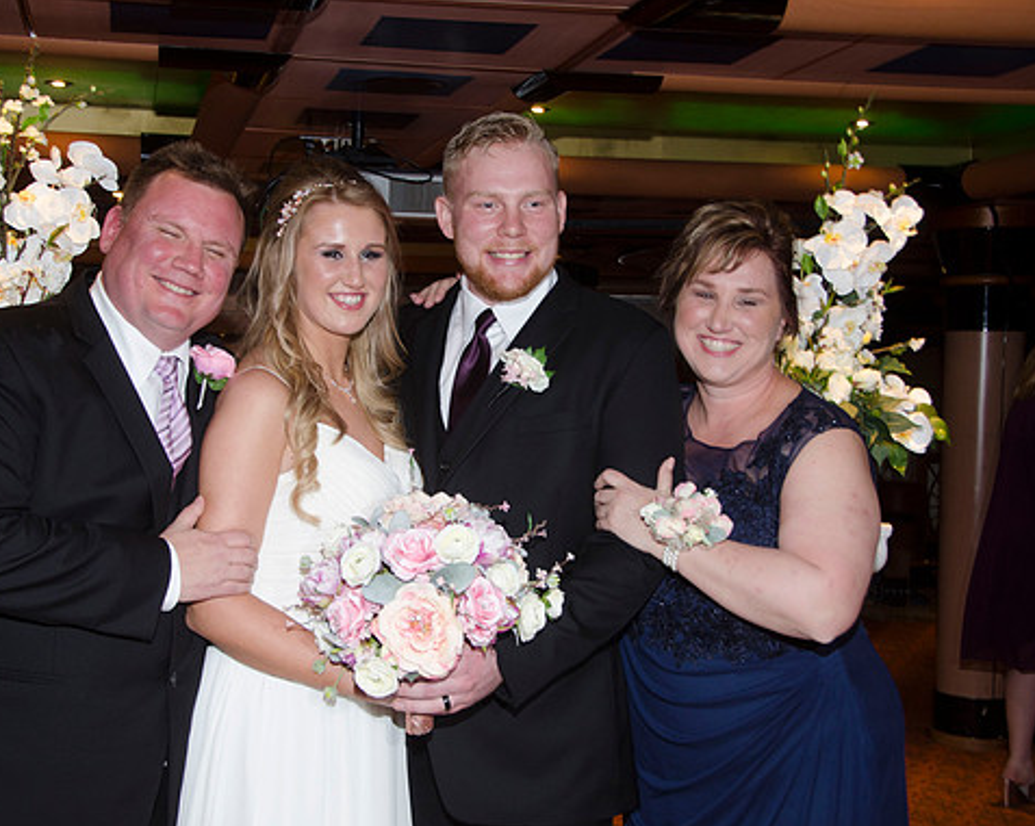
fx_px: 1623
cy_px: 414
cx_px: 458
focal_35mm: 53
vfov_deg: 28.6
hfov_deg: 35.3
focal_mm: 31
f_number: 5.6
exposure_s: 1/60
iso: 400
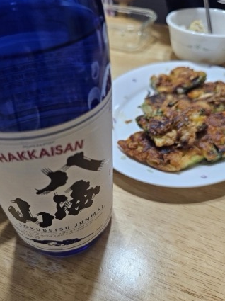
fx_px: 226
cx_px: 112
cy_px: 159
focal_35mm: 26
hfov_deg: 53.0
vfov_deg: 67.3
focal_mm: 6.3
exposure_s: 1/120
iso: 500
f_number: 1.7
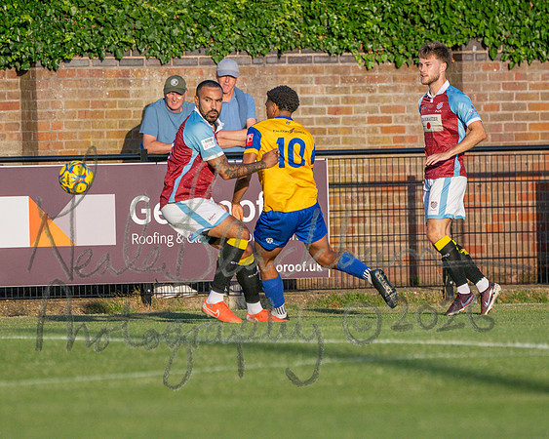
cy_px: 232
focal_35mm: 617
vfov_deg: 2.5
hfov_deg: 3.1
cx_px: 240
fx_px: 10018
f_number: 2.8
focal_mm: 300
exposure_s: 1/4000
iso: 400
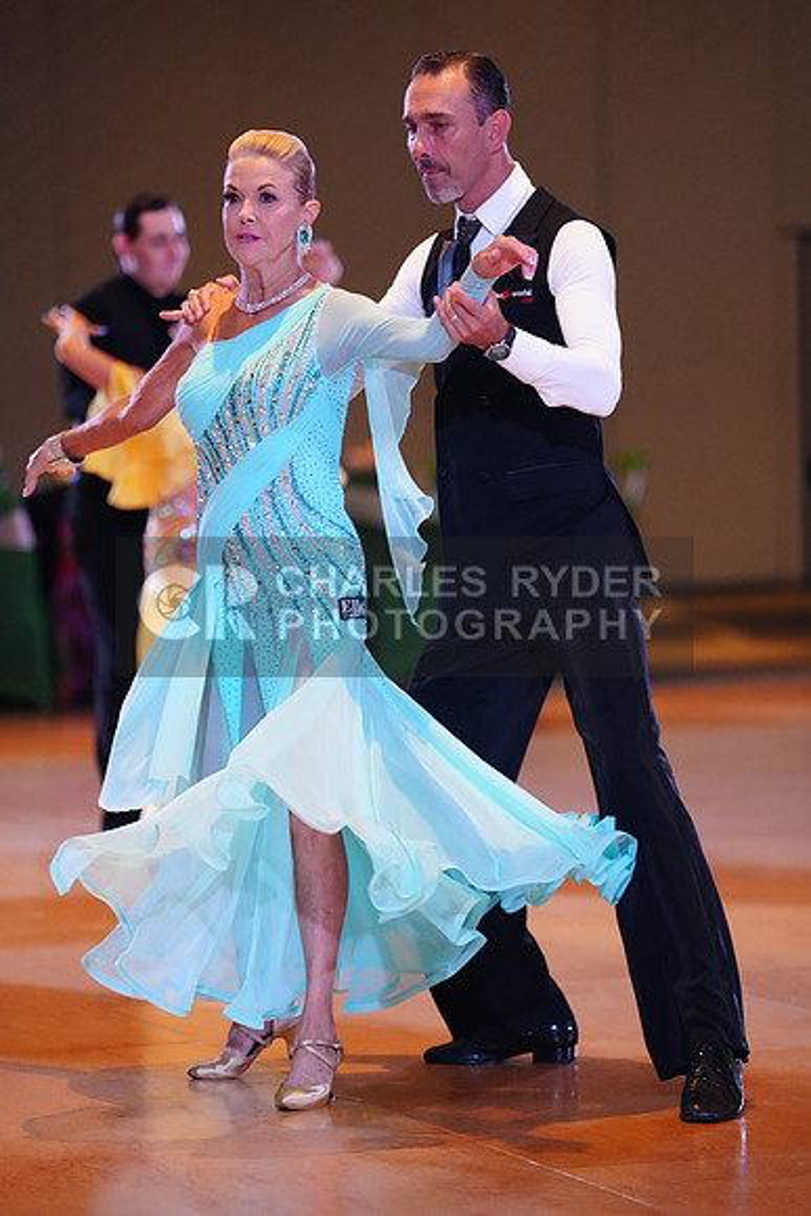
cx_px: 406
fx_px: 5200
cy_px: 608
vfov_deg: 13.3
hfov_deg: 8.9
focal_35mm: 154
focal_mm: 154
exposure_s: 1/500
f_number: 2.8
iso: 5000
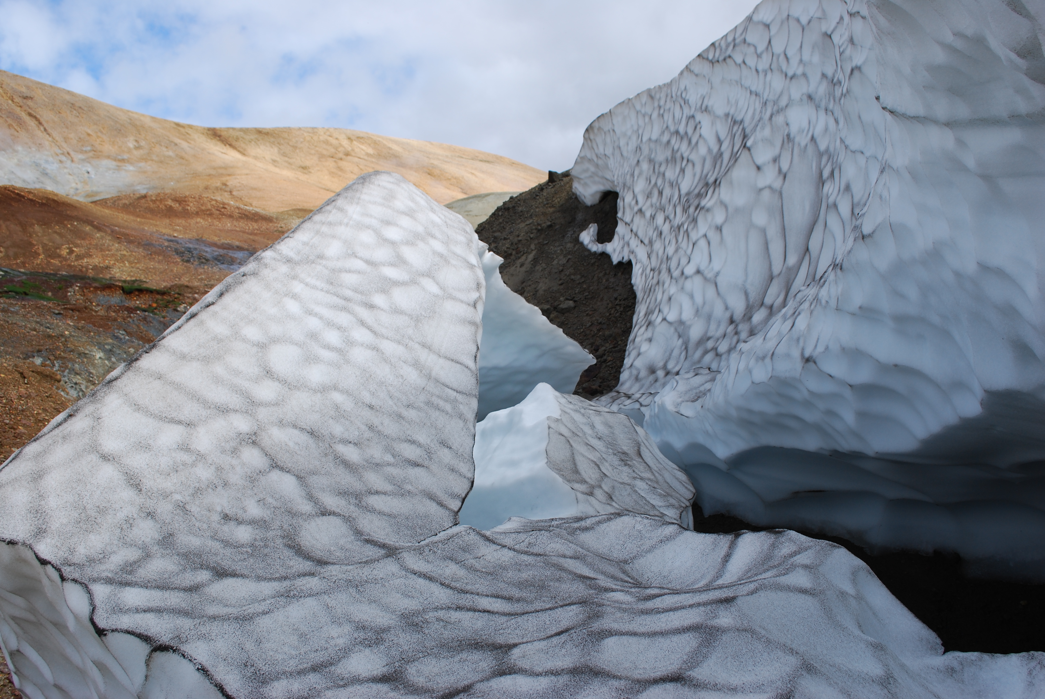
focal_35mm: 33
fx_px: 959
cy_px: 350
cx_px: 522
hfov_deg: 57.2
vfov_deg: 40.1
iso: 100
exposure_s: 1/250
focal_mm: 22
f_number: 8
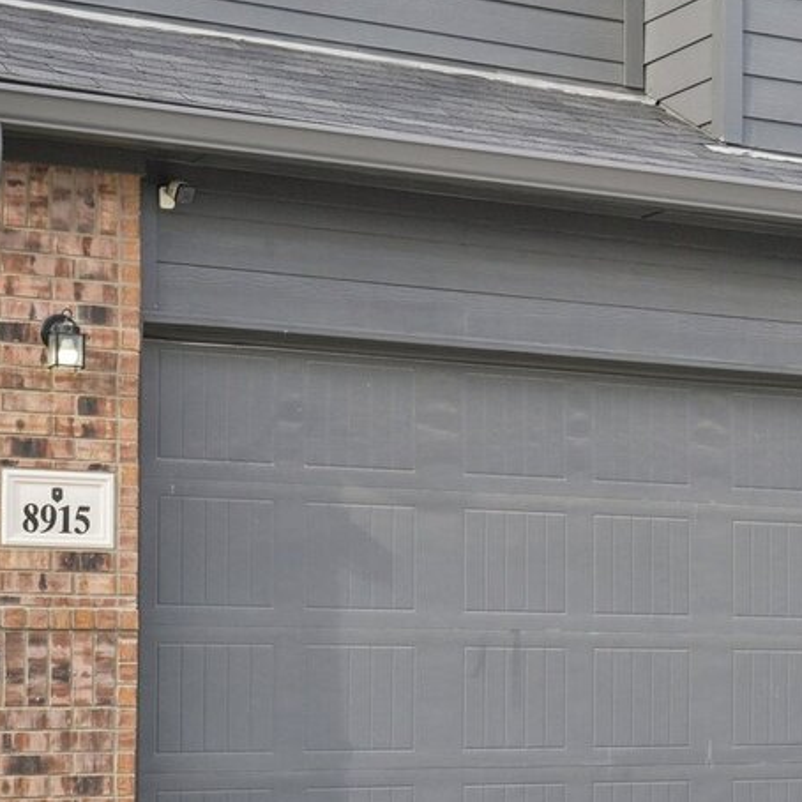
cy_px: 140
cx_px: 772
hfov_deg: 19.2
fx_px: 2307
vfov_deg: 19.5
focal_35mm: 88
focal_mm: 29
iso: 200
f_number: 9.5
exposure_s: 1/200
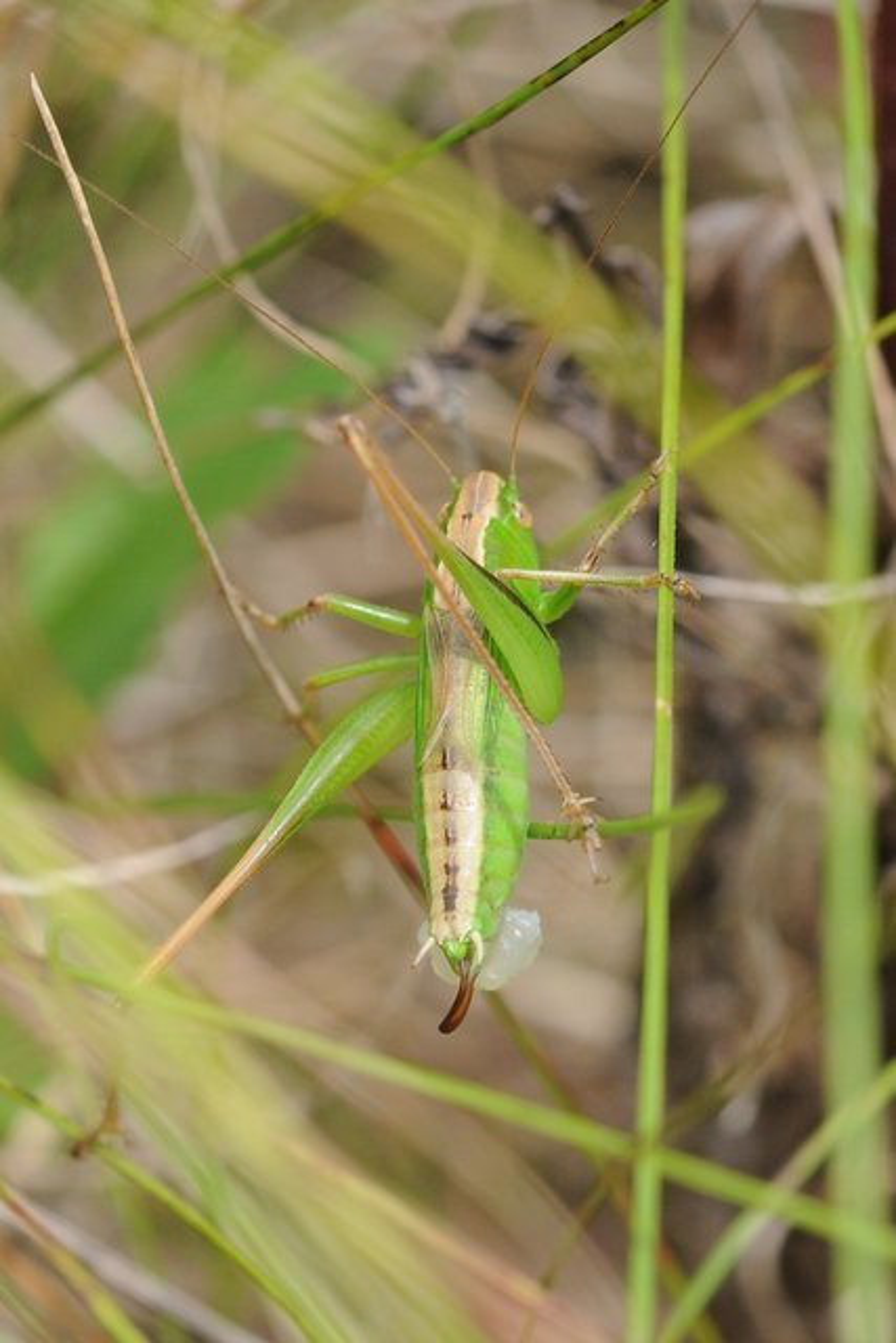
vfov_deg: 13.0
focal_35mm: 158
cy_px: 672
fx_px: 5876
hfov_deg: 8.7
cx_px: 448
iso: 500
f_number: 11
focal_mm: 105
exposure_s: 1/400
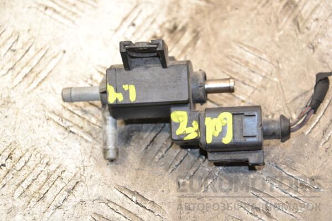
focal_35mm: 112
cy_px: 110
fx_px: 1037
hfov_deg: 18.2
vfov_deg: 12.2
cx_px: 166
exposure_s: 1/60
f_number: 5.3
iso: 800
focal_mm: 75
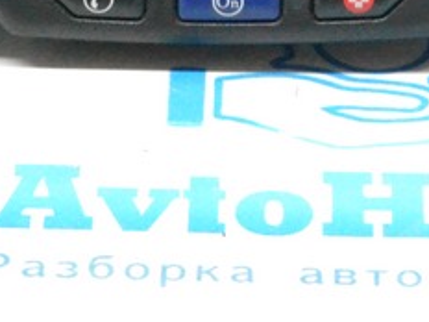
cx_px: 255
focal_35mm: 350
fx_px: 4339
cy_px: -284
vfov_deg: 4.2
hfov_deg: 5.7
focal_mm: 55
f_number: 11
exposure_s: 1/100
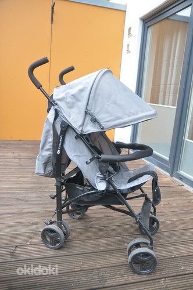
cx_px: 96
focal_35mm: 28
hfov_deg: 45.6
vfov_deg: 64.6
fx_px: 230
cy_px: 145
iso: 200
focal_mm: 19
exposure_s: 1/100
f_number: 2.8
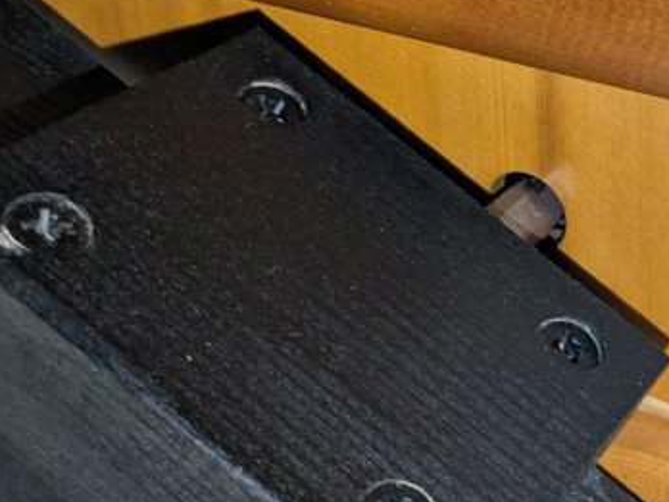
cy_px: 233
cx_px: 703
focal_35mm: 69
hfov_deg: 26.3
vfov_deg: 21.3
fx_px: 1334
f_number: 1.89
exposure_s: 1/50
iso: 186
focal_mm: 5.43
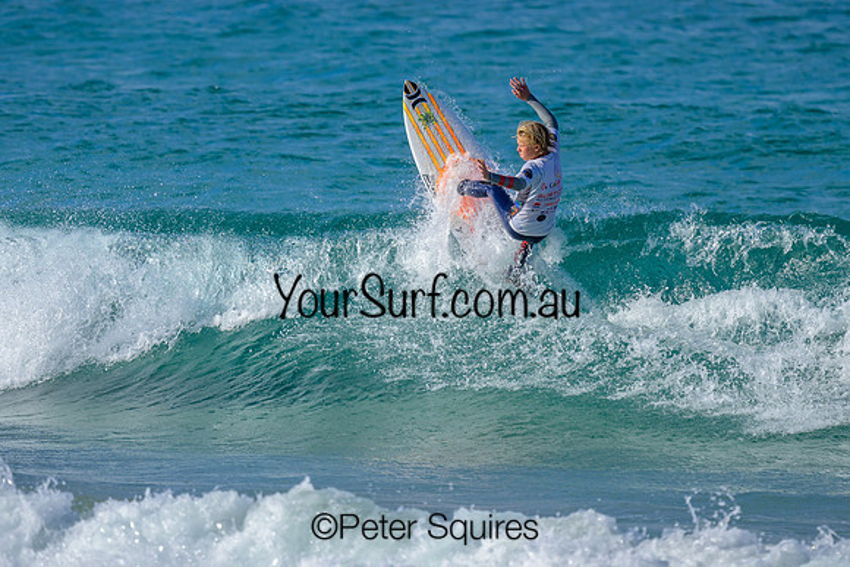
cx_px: 479
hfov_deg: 1.9
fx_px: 25940
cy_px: 236
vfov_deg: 1.3
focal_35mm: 1098
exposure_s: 1/2000
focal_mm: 800
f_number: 6.3
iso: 320
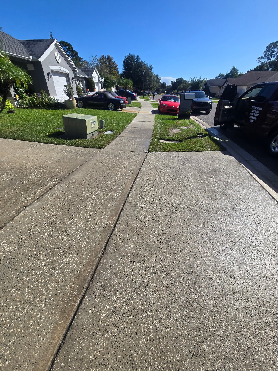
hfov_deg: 89.9
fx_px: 139
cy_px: 186
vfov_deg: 106.2
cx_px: 139
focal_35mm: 13
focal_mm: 2.2
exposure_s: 1/2874
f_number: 2.2
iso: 50
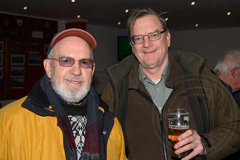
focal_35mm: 49
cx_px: 145
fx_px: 329
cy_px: 64
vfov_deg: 27.3
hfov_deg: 39.9
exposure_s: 1/60
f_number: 7.1
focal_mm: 41
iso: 64
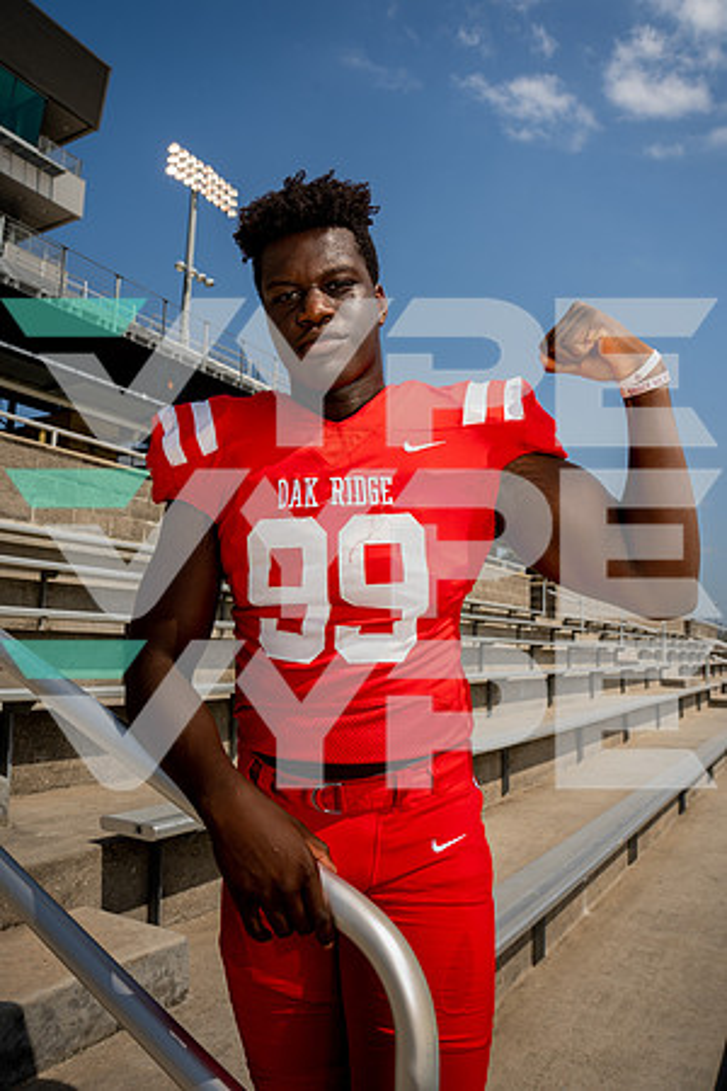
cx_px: 364
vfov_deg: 67.4
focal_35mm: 27
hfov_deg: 47.9
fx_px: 818
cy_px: 546
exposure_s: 1/250
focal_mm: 27
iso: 50
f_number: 8
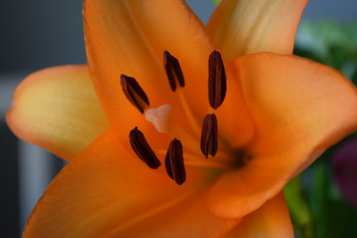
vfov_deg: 16.6
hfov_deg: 24.6
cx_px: 178
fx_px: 818
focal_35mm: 82
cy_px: 119
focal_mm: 55
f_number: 5.6
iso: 1100
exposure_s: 1/125
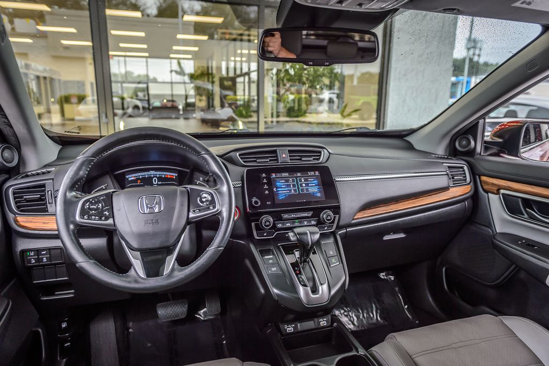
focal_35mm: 24
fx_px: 369
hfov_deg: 73.3
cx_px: 274
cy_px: 183
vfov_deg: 52.7
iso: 400
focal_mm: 24
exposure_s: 1/80
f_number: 4
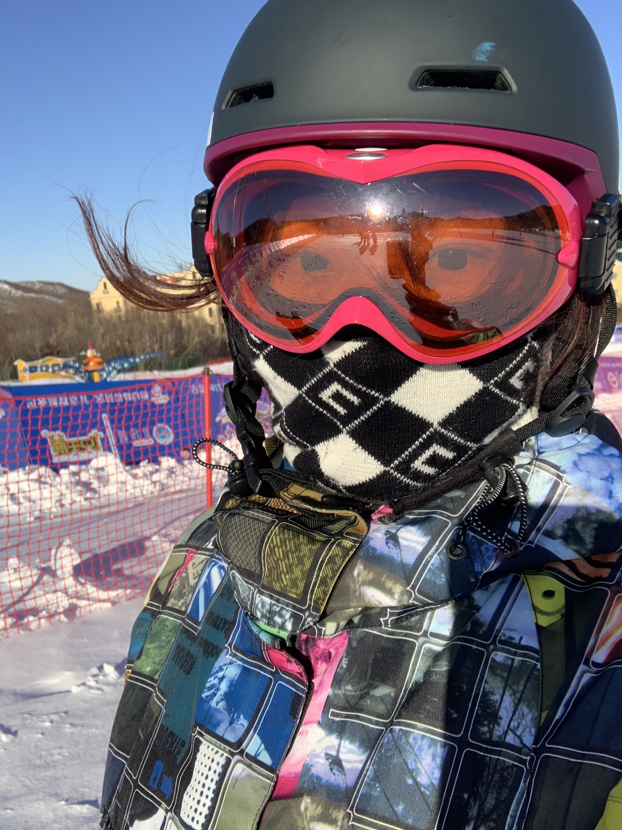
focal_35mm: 32
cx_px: 311
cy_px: 415
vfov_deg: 56.8
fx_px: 767
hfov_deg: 44.2
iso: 16
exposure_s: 1/949
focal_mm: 2.87
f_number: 2.2
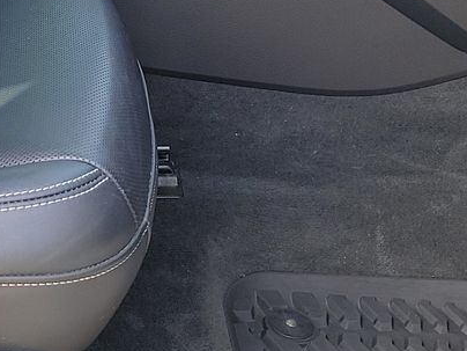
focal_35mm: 95
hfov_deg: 20.4
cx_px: 80
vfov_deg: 15.2
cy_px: -17
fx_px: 1282
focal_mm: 6.7
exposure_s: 1/59
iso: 62
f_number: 1.8
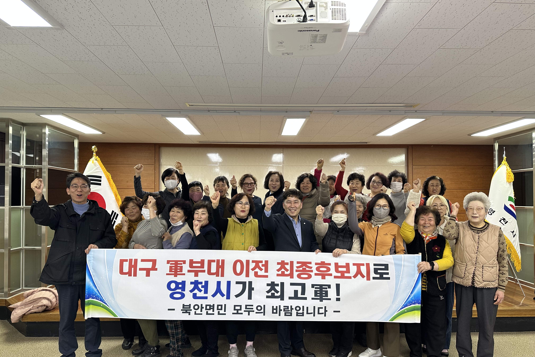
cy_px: 189
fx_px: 371
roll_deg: +0.1
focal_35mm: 25
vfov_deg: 51.3
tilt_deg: +0.7
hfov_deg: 71.5
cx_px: 268
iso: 125
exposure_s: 1/60
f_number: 1.78
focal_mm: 6.86
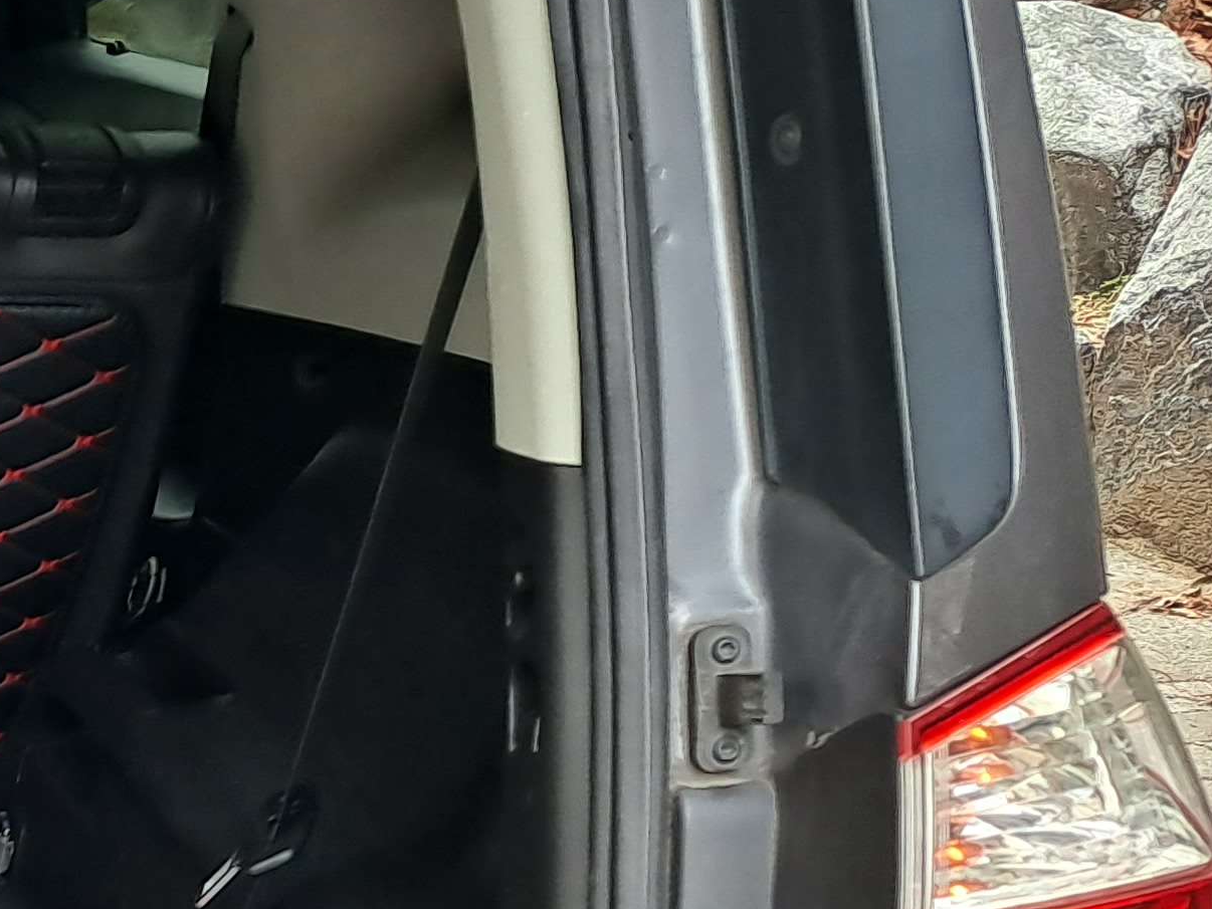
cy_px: 1085
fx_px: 3222
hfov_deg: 17.3
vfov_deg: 15.5
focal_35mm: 92
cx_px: -971
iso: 32
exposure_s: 1/60
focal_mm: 5.23
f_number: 1.8
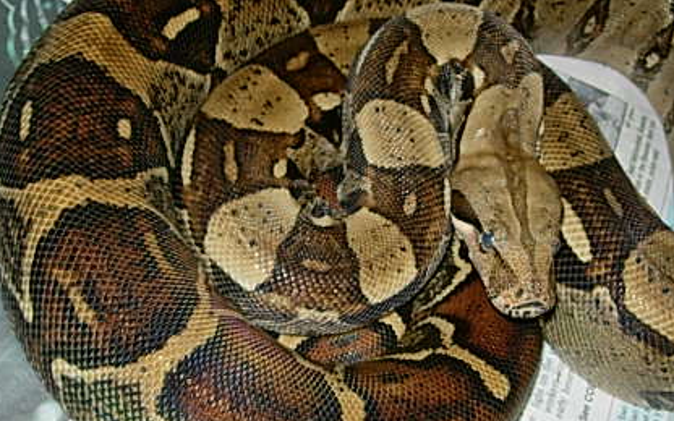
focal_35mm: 62
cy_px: 245
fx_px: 1139
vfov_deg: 20.9
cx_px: 378
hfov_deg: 32.9
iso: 79
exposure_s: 1/64
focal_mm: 7.8
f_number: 2.8
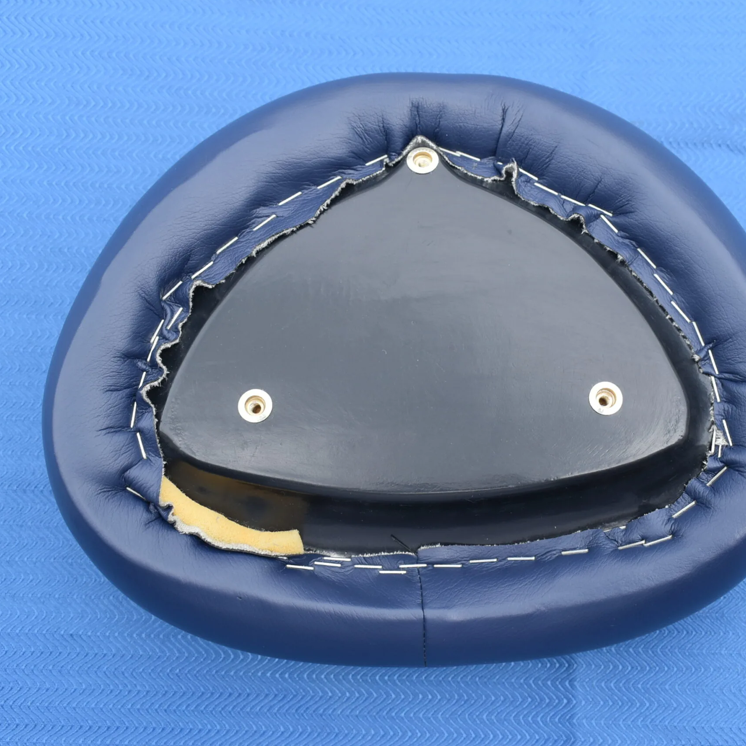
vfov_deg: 36.8
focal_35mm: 46
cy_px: 372
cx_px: 439
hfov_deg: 36.7
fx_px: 1122
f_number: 7.1
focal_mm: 24
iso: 200
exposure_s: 1/250
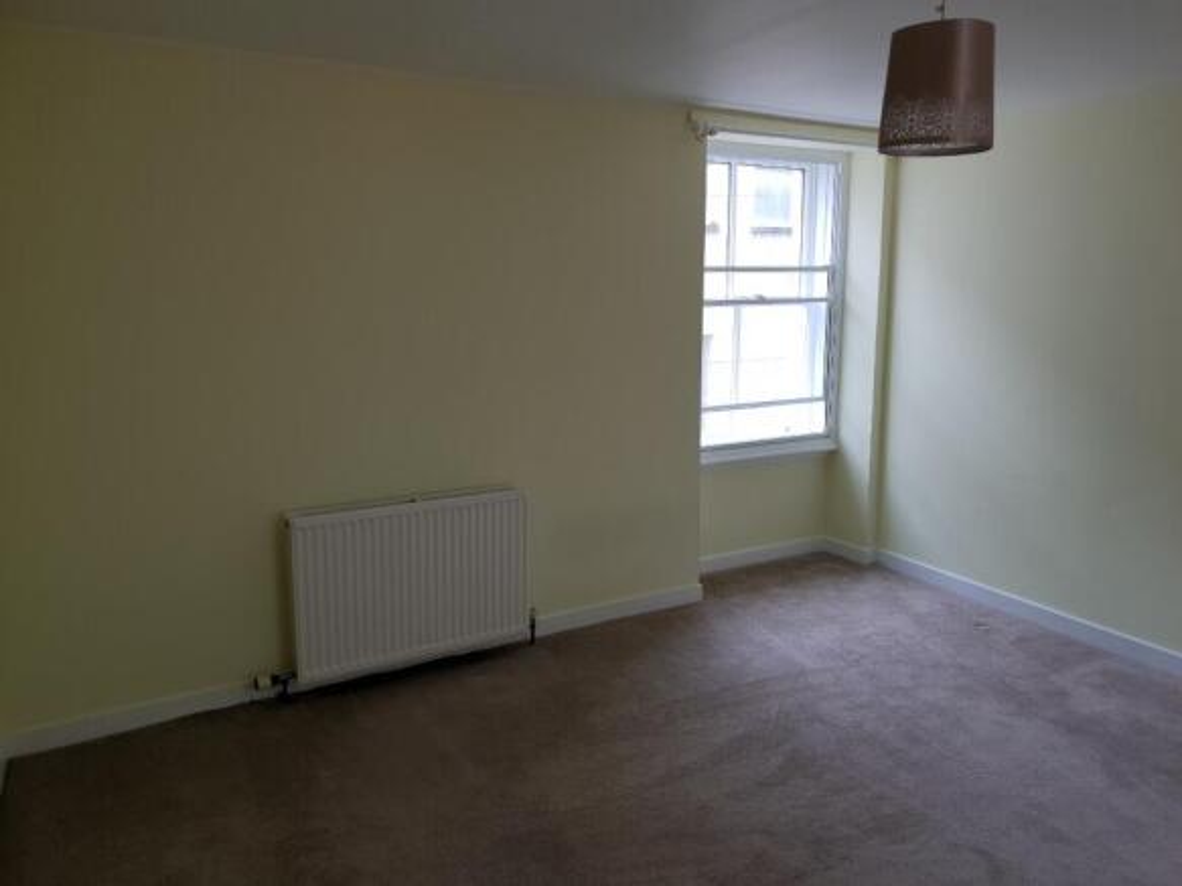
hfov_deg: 67.3
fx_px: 888
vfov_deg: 53.0
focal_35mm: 26
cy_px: 443
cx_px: 591
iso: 64
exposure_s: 1/100
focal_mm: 4.3
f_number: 2.4
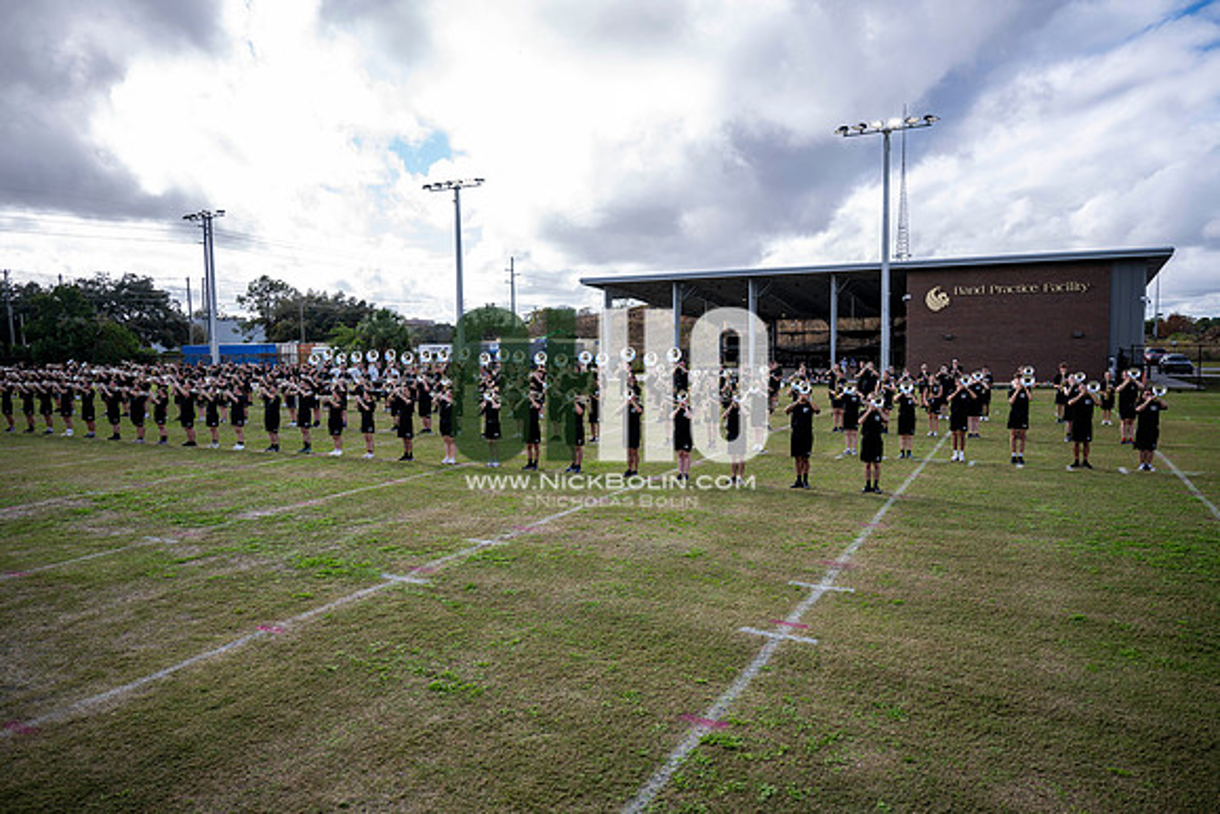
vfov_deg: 53.2
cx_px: 610
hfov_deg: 73.7
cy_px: 407
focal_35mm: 24
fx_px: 813
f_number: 2.8
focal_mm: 24
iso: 125
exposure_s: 1/1250
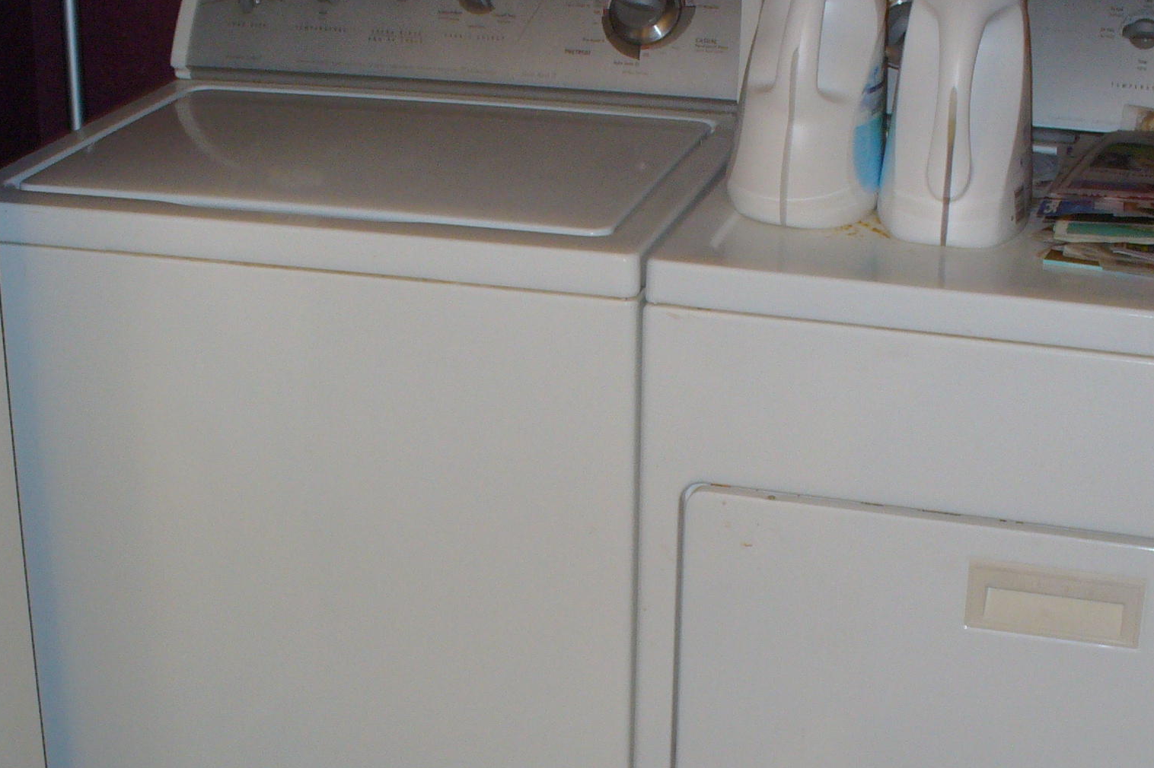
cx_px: 483
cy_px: 410
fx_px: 2083
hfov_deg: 30.9
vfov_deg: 20.9
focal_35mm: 65
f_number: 2.8
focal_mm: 6.1
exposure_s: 1/8
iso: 100
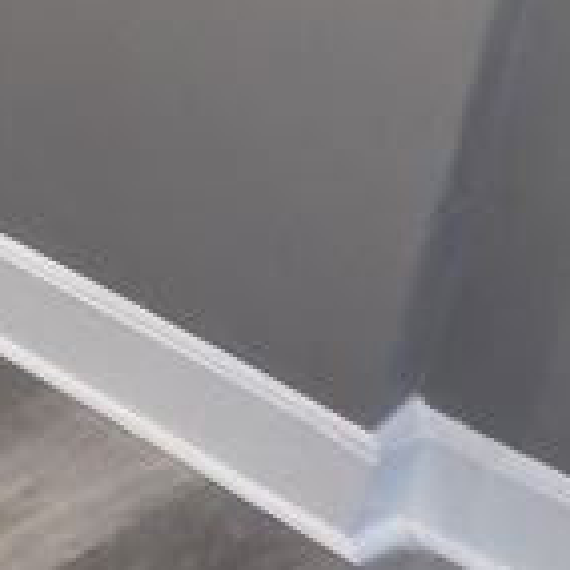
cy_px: -401
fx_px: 1509
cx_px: -1192
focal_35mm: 81
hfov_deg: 11.1
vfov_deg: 17.9
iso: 400
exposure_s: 1/60
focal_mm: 2.2
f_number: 2.2
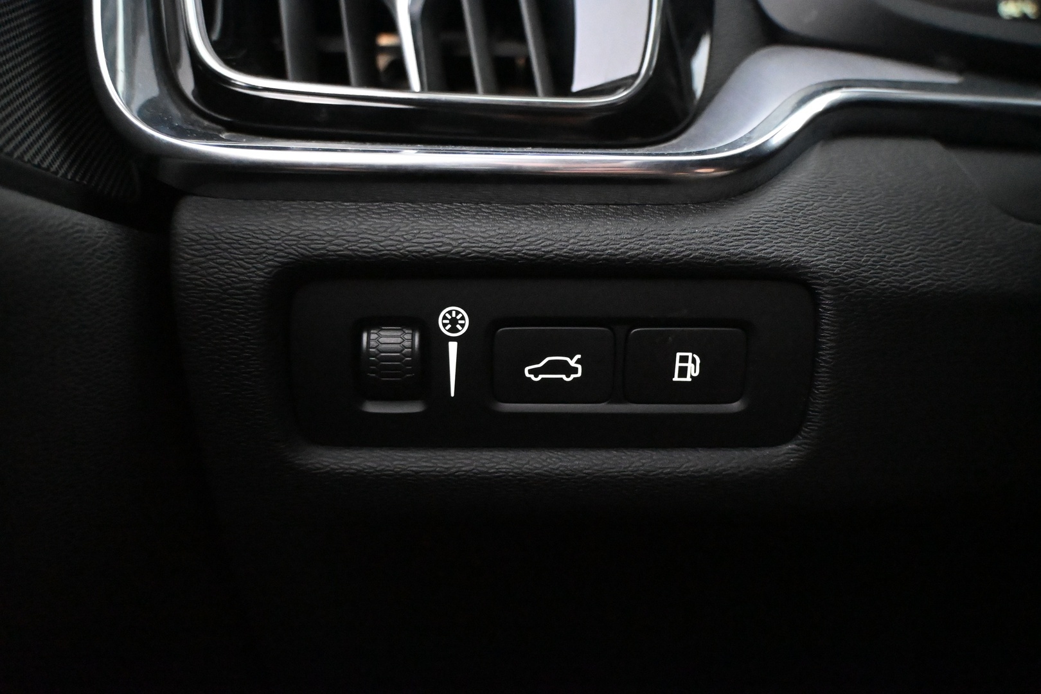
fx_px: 867
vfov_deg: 43.6
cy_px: 347
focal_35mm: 30
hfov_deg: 61.9
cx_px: 520
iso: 12800
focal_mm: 20
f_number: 3.8
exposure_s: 1/50
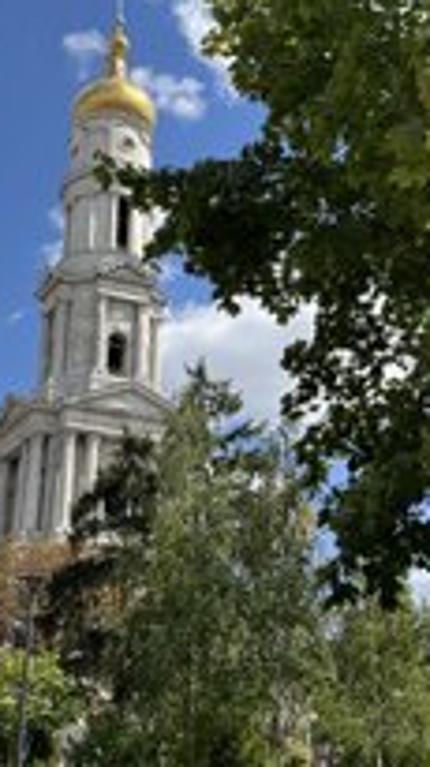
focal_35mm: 51
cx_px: 273
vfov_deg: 40.4
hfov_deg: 23.4
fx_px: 1036
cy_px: 311
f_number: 1.78
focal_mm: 6.76
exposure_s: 1/3247
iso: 80
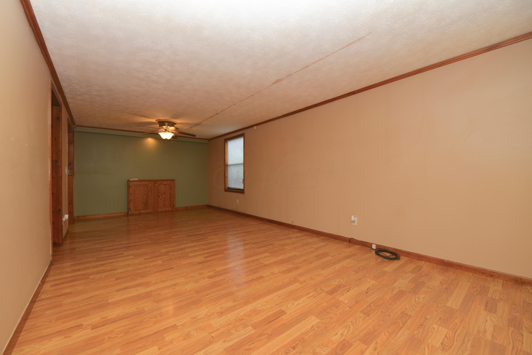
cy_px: 178
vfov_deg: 81.2
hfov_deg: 104.2
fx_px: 207
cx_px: 266
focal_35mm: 14
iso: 250
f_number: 5
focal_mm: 14
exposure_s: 1/60
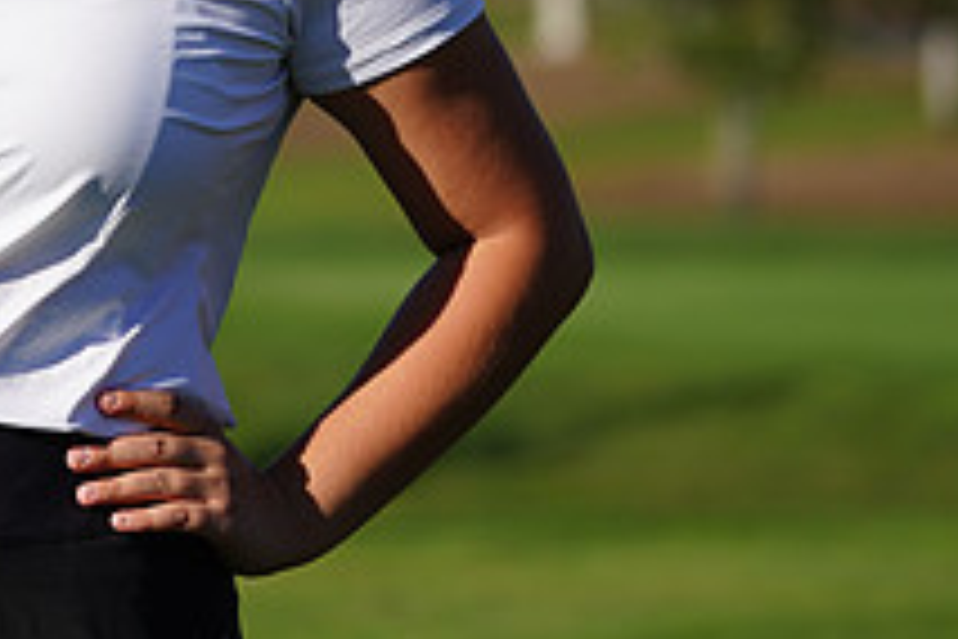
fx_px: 13677
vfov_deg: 2.7
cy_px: -209
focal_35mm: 514
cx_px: -126
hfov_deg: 4.0
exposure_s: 1/640
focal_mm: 189
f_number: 5.6
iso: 100
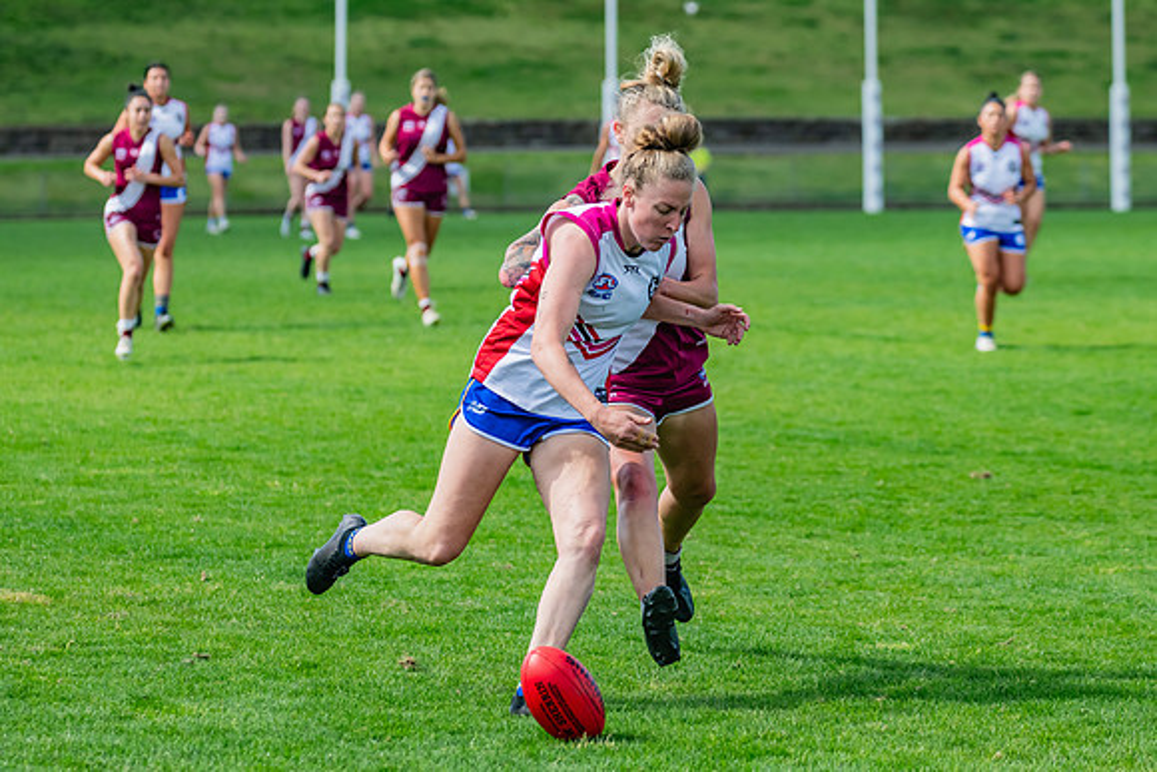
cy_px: 382
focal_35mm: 195
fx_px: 6284
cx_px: 566
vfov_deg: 7.0
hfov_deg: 10.5
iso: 800
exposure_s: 1/1600
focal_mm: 190
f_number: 6.3
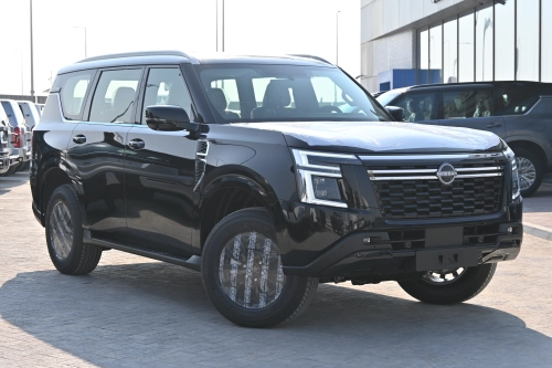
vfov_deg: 18.2
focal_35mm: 75
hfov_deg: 27.0
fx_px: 1150
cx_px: 276
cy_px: 184
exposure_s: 1/400
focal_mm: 50
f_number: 7.1
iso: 100
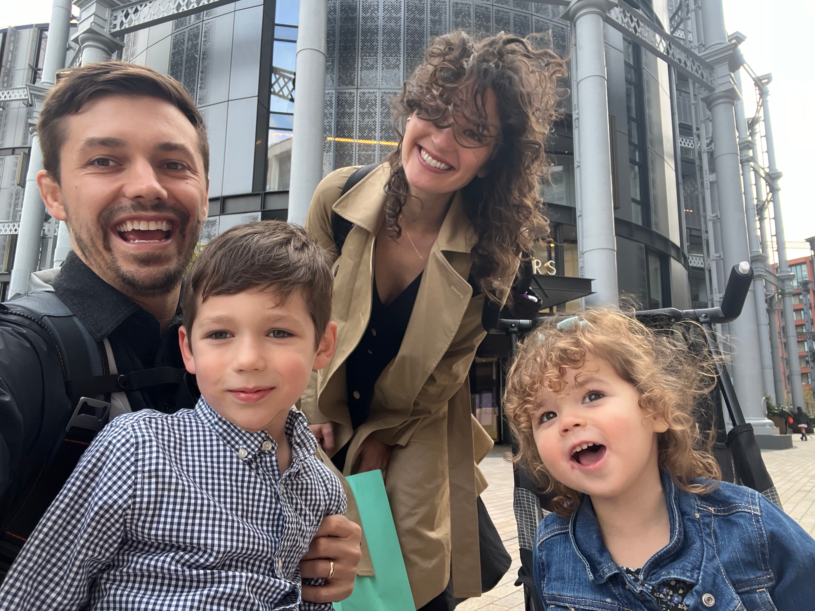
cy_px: 306
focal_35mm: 23
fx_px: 542
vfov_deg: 58.9
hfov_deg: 73.9
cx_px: 408
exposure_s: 1/104
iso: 100
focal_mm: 2.71
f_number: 2.2
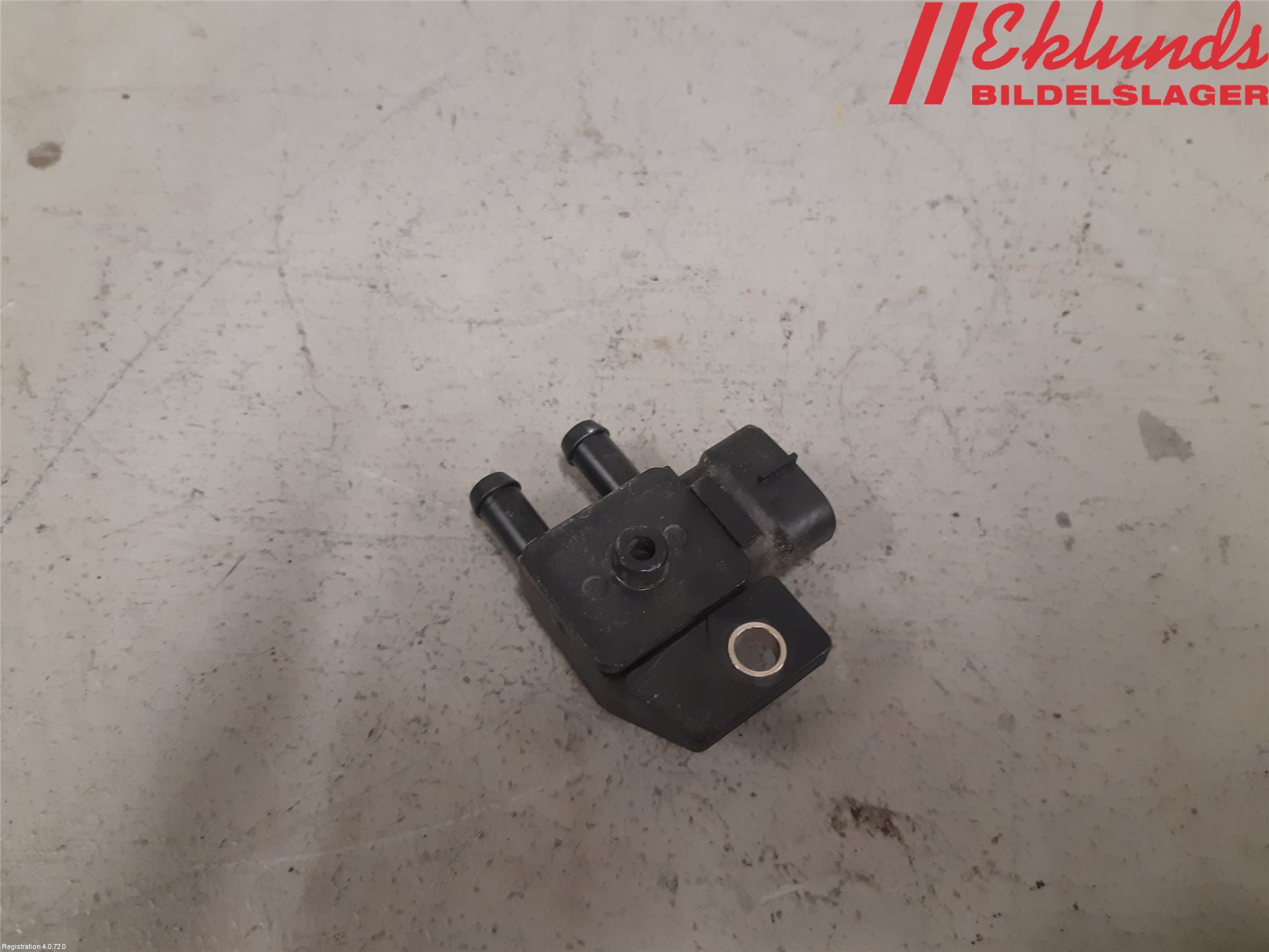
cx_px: 634
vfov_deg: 53.1
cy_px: 476
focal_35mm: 26
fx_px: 953
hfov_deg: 67.3
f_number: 1.7
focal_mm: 3.93
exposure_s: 1/50
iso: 160
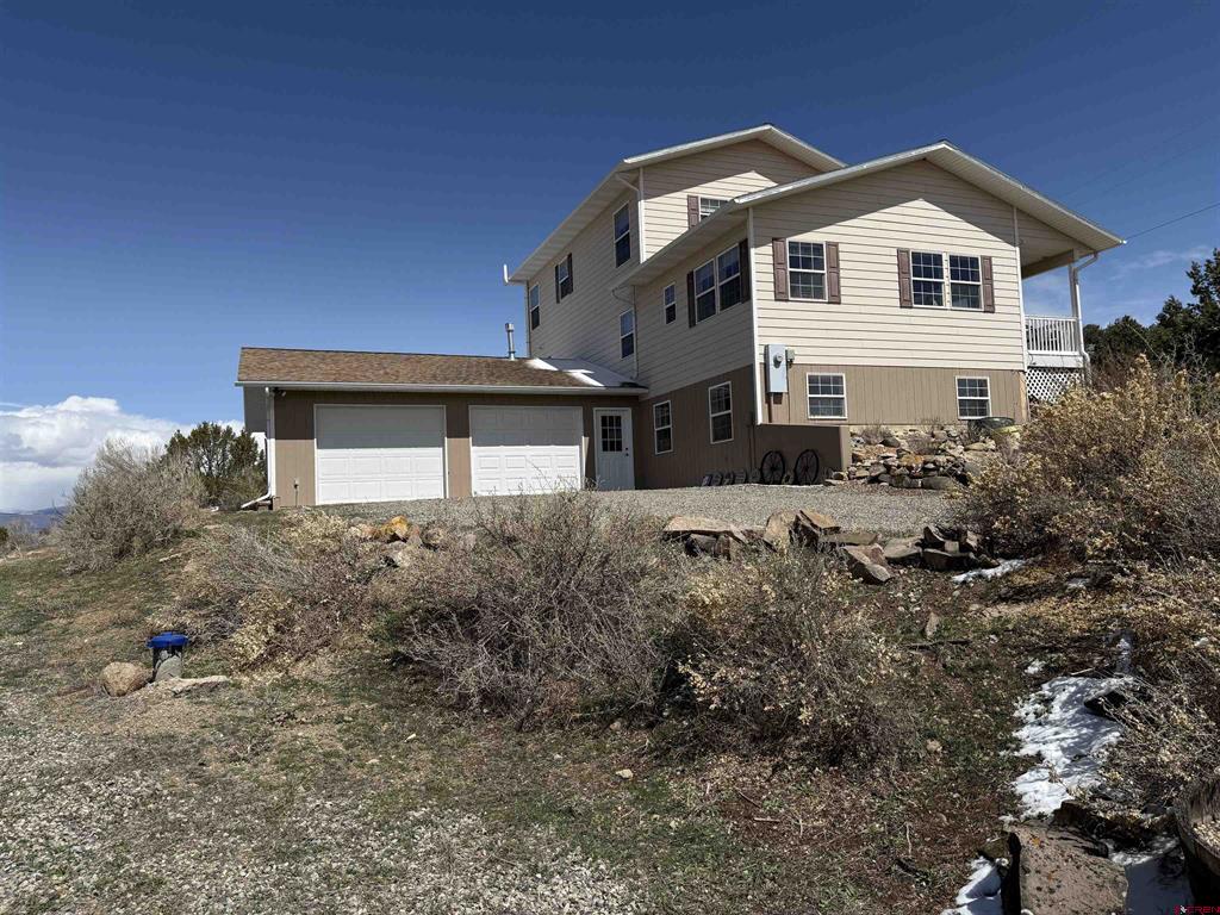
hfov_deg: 71.6
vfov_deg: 56.8
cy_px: 458
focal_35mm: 24
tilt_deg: +6.1
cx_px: 610
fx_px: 846
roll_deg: +2.7
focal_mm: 6.76
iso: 80
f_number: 1.78
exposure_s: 1/8130
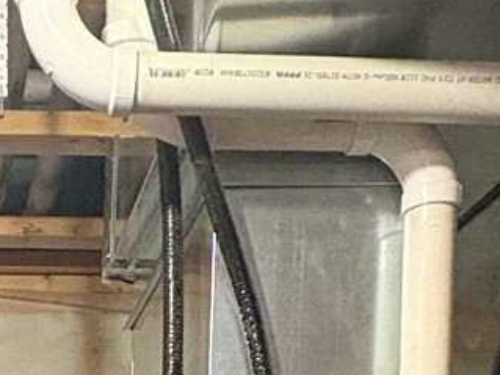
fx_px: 1299
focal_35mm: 90
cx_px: -80
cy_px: 835
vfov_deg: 13.2
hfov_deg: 20.5
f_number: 2.2
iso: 640
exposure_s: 1/40
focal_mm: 2.22
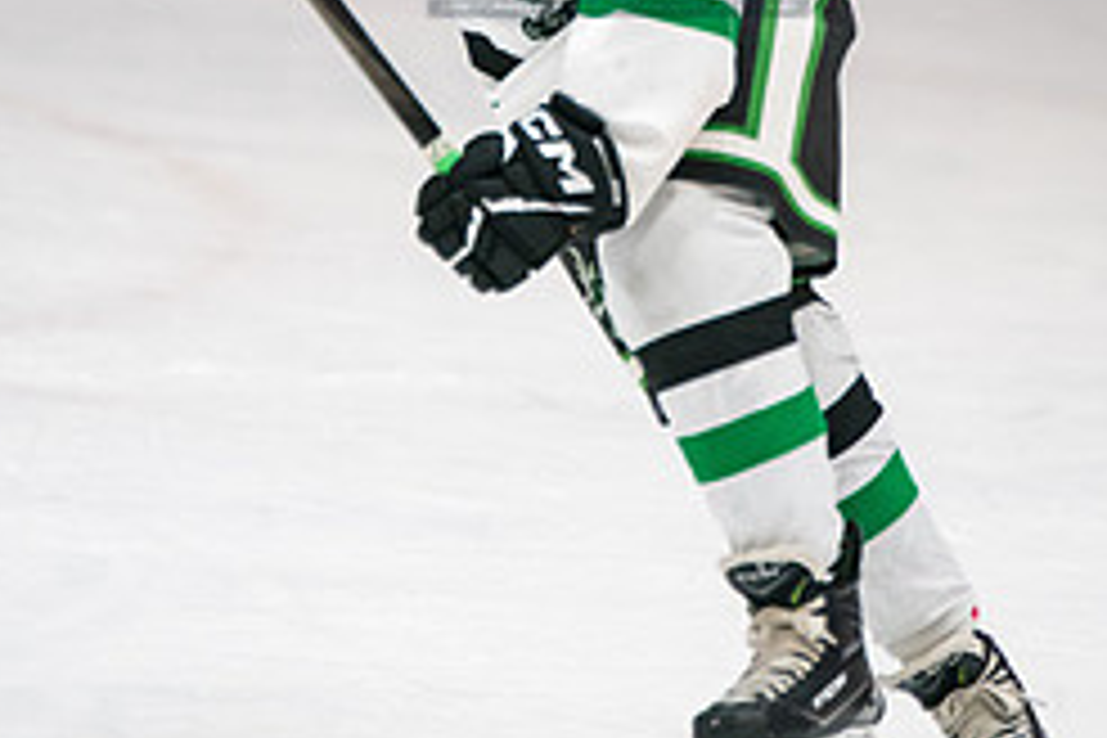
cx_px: 621
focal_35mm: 647
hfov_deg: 3.2
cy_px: -52
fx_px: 19894
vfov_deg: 2.1
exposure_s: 1/1000
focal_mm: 274
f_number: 3.2
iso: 3200
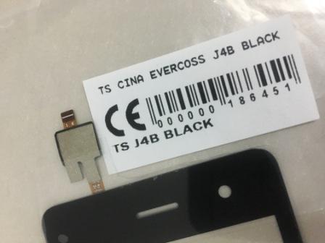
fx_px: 272
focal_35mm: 29
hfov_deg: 61.7
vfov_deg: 48.2
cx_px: 162
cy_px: 122
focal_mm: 4.15
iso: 200
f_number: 2.2
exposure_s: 1/25
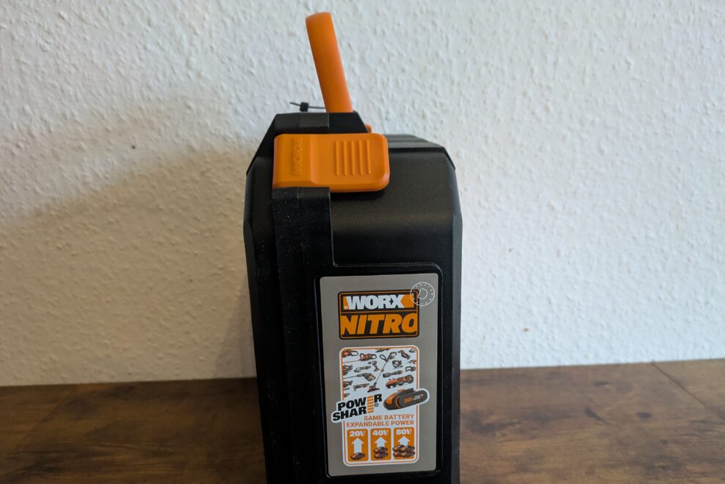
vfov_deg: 47.8
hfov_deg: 67.4
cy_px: 275
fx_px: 544
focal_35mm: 27
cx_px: 369
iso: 538
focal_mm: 5.43
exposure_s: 1/25
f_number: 1.89
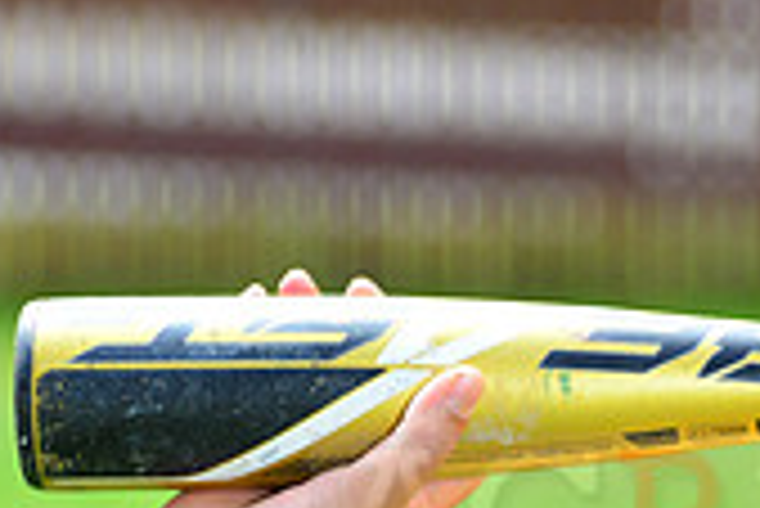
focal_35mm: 582
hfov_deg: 3.5
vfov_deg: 2.4
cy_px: 492
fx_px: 12297
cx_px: 1066
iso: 200
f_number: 8
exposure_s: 1/200
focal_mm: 170
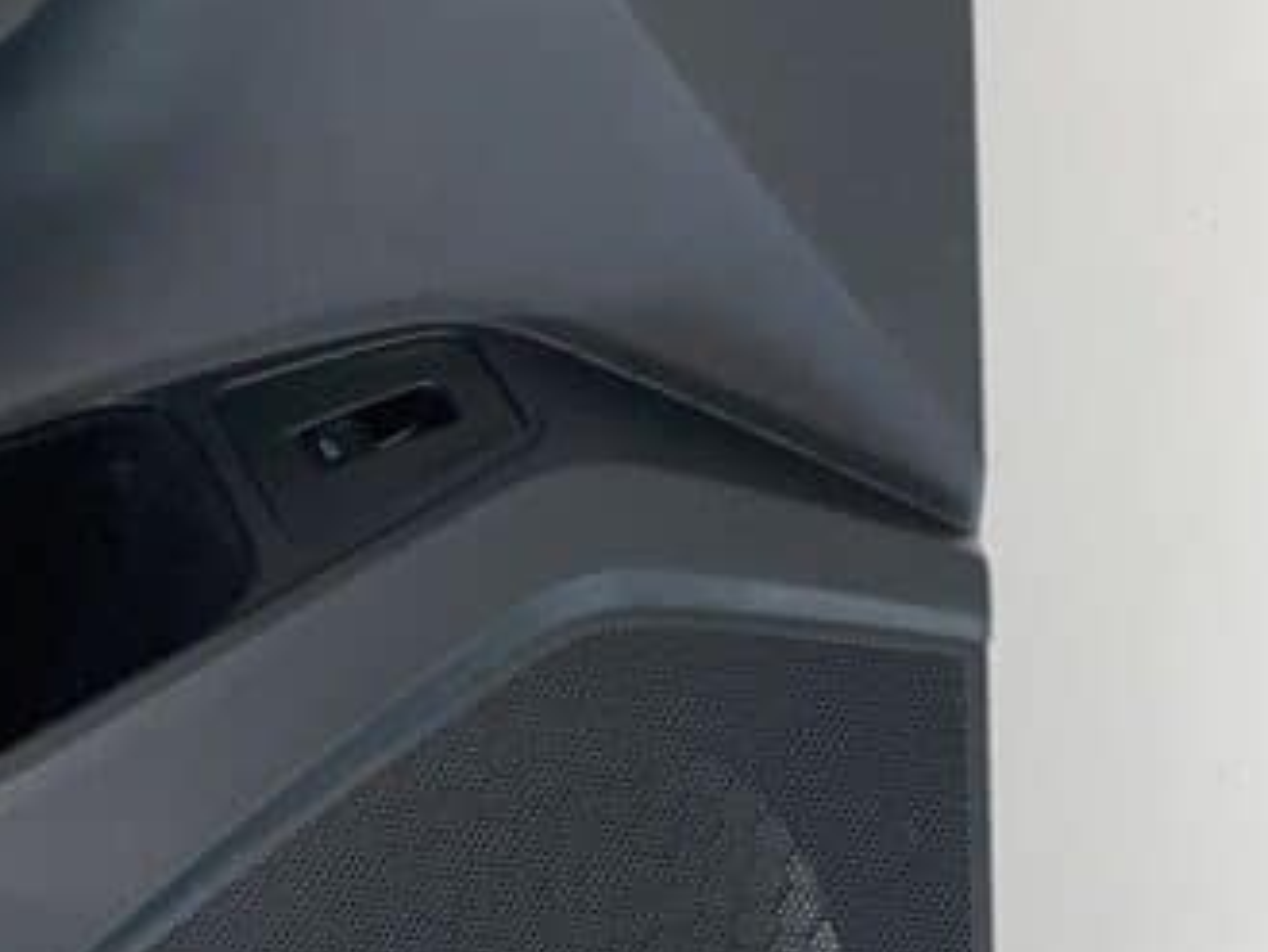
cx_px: -578
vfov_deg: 16.8
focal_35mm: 87
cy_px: 160
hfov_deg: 19.8
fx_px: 3188
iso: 80
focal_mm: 4.25
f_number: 1.8
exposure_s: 1/100
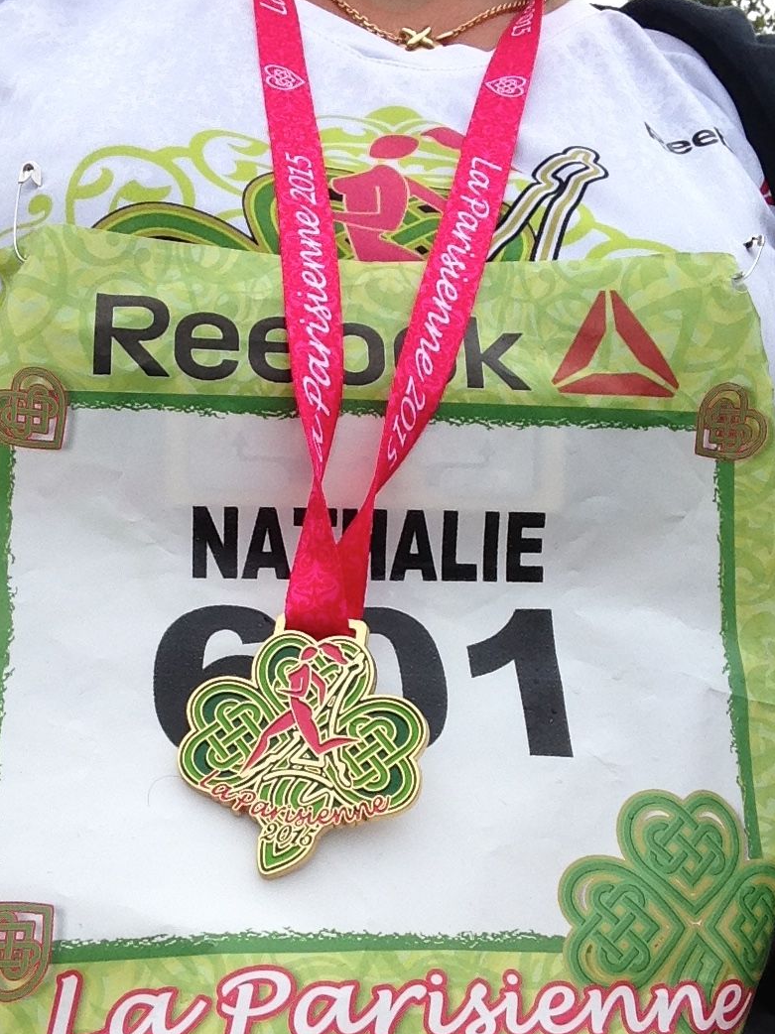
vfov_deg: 43.8
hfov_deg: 33.5
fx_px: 1284
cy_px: 582
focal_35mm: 43
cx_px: 331
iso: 32
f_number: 2.4
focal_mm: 2.18
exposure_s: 1/120
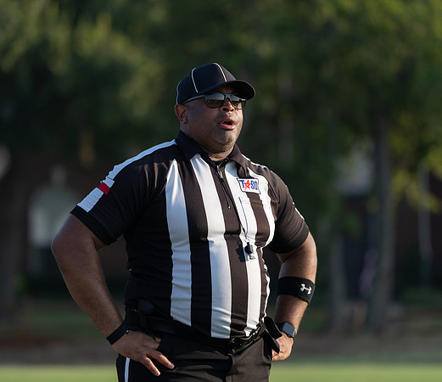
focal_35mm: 364
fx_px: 4912
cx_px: 209
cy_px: 191
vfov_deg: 4.5
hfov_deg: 5.2
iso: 250
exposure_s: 1/1000
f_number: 5.6
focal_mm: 309
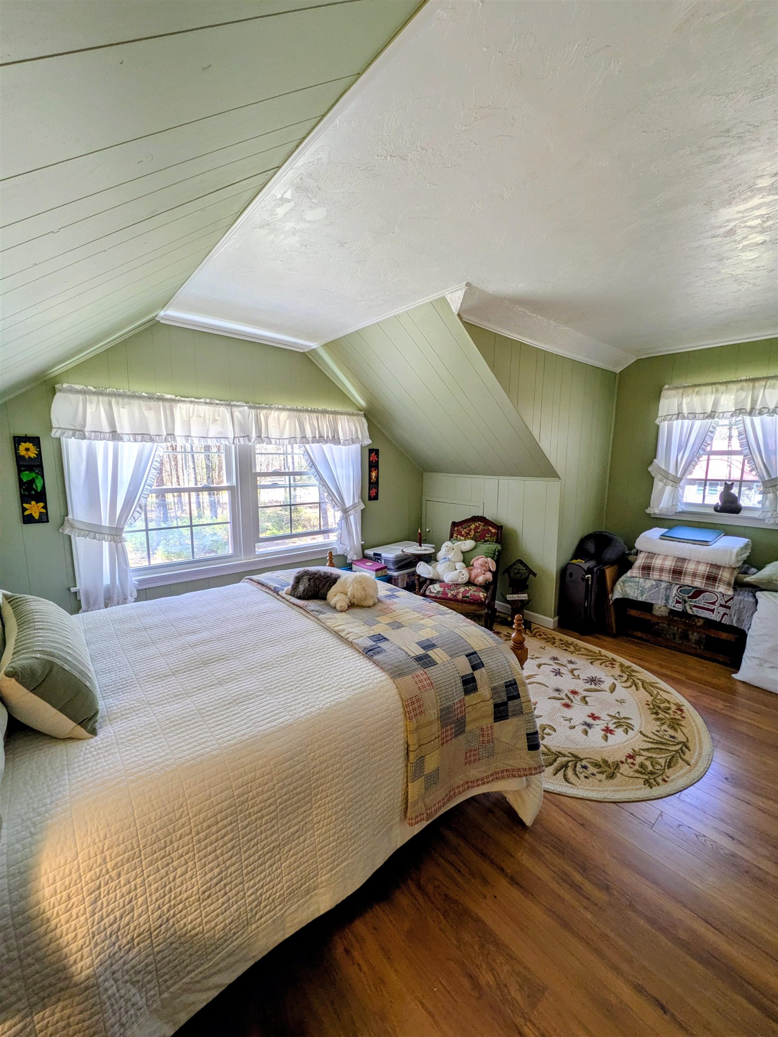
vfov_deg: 102.1
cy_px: 518
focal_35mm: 14
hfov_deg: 85.7
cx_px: 389
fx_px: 419
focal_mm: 1.83
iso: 54
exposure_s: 1/120
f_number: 2.2
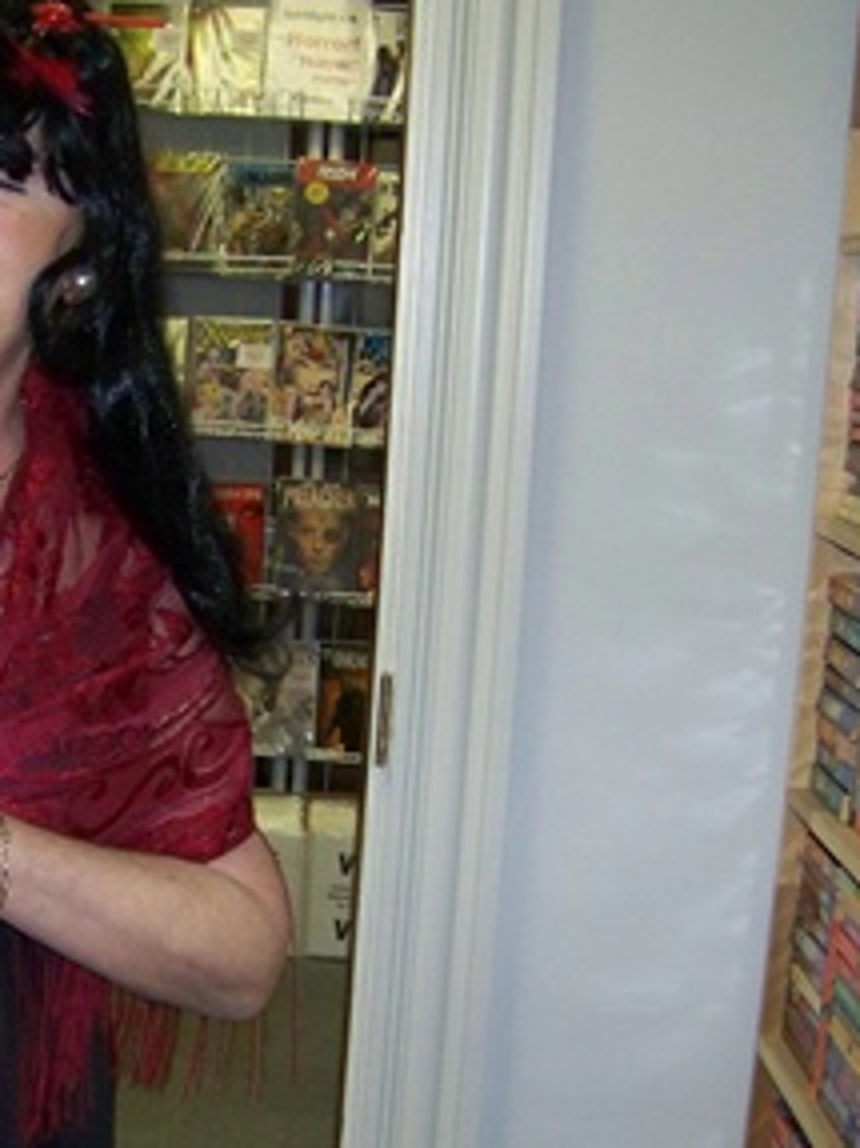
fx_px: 2553
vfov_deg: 25.1
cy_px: 820
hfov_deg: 18.6
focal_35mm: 77
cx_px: -6
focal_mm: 5.85
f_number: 2.8
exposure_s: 1/30
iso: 200
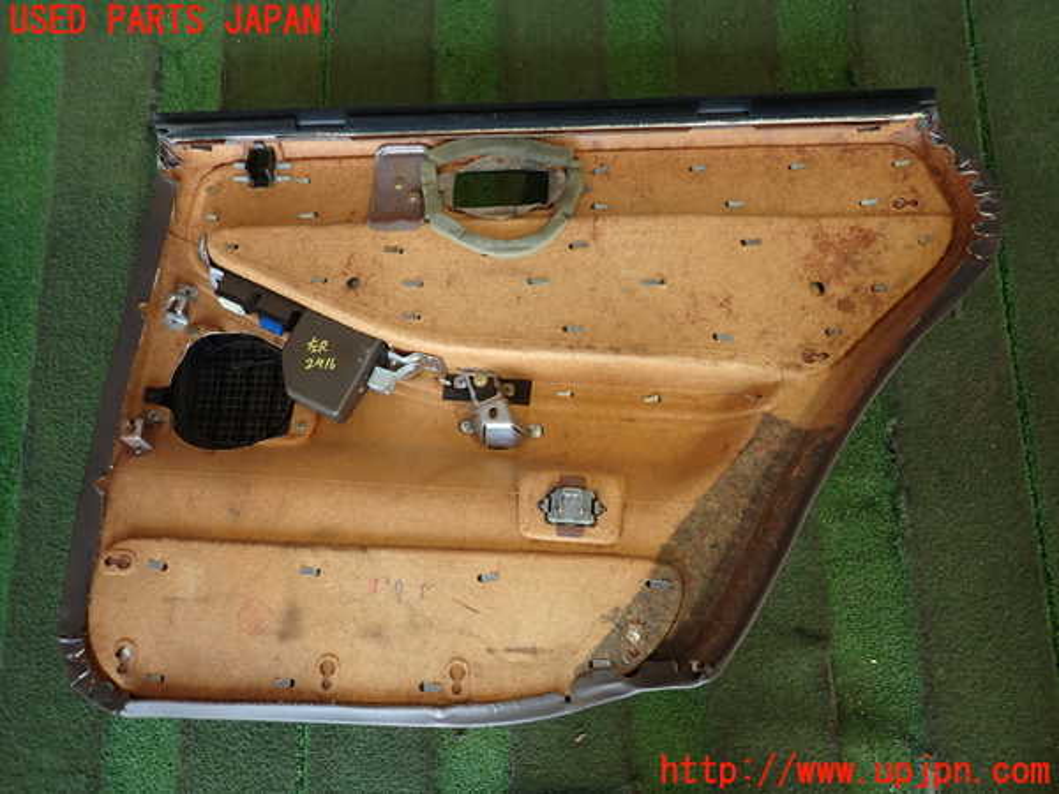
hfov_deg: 69.4
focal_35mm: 25
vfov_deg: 54.9
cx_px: 530
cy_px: 397
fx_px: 765
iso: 200
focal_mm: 4.5
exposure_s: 1/50
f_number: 2
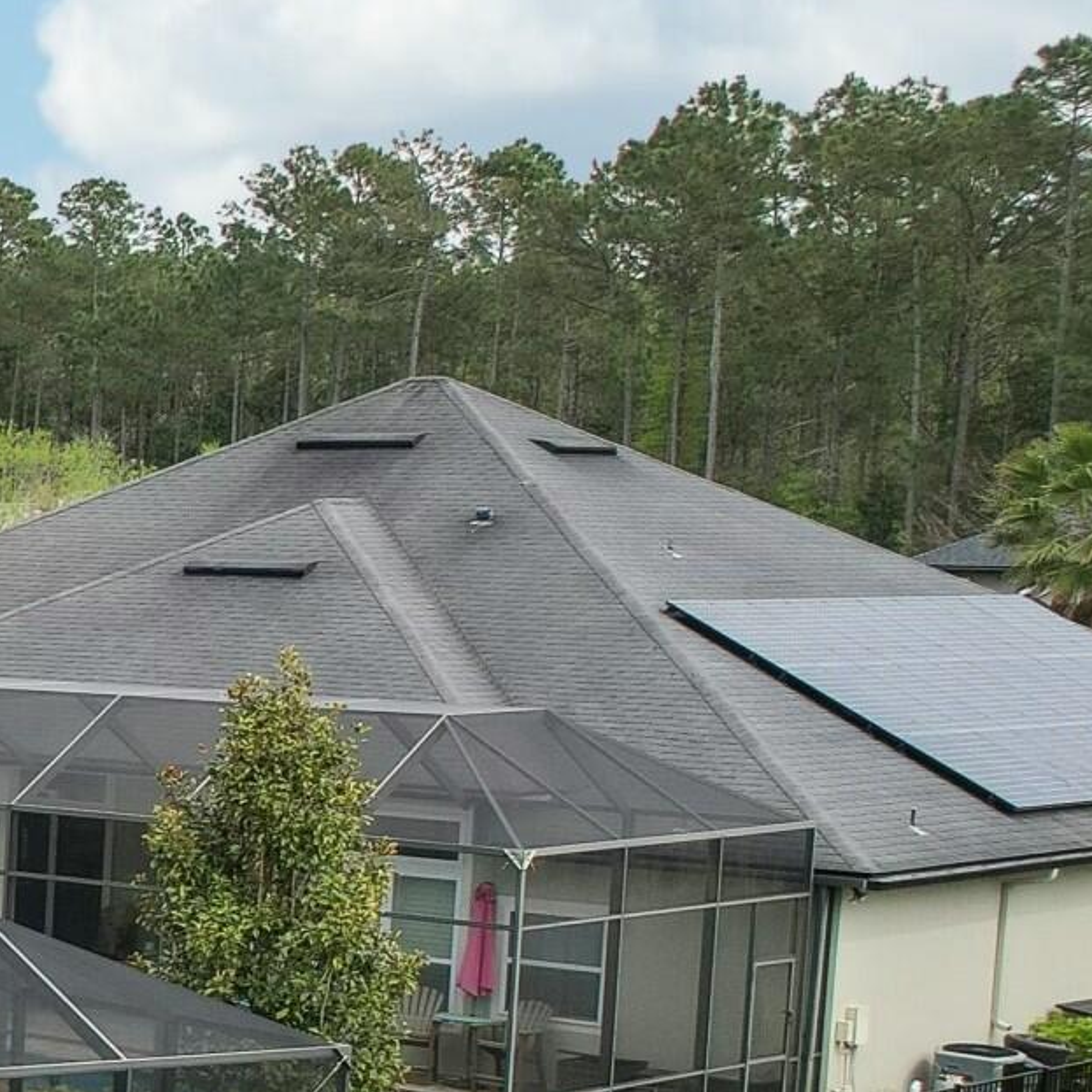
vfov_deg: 19.2
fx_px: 3212
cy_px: 813
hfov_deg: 14.2
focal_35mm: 90
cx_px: -1423
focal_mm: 8.4
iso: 100
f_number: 2.8
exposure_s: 1/2000
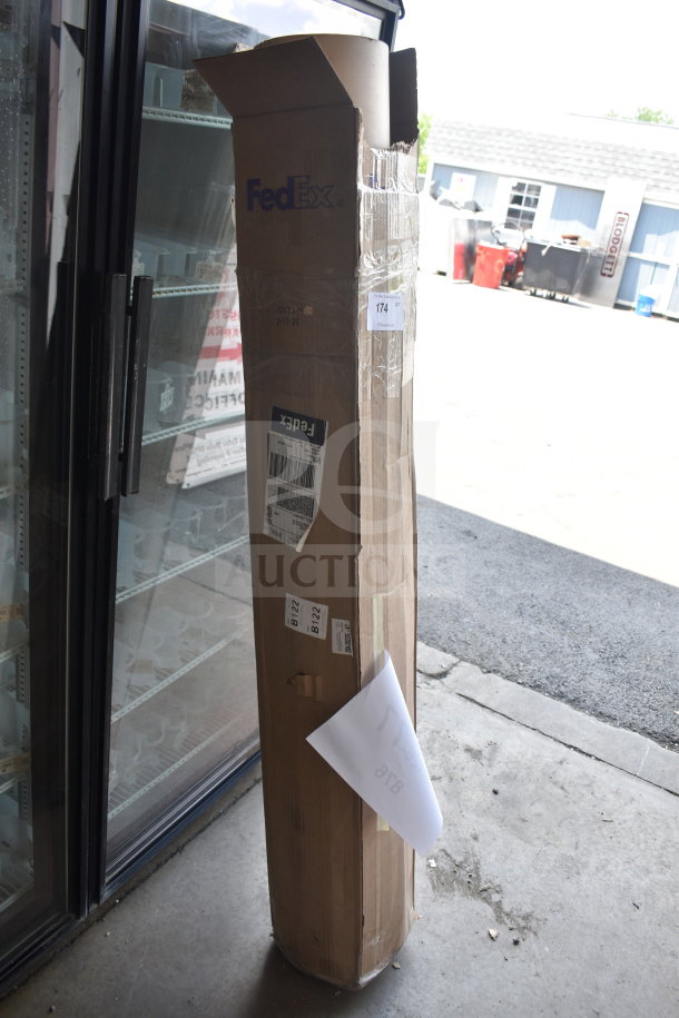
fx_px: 849
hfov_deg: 43.6
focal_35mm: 30
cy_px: 509
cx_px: 340
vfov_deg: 61.9
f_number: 5
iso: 200
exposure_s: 1/160
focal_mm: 20
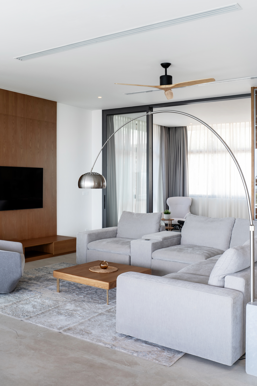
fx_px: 364
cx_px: 128
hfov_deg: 38.9
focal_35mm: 34
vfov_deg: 55.8
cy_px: 193
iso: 250
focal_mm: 34
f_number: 9
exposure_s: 1/50
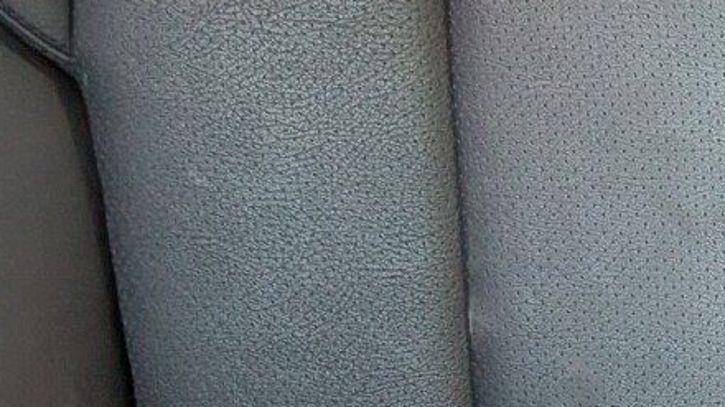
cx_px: 1125
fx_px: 2229
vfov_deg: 10.0
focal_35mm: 116
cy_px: 668
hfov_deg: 16.6
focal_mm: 4.53
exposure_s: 1/100
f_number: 1.7
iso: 71
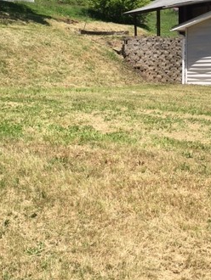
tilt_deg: -9.4
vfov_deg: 35.5
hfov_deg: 27.0
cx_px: 125
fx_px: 438
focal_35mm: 54
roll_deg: +1.7
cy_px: 137
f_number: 2.2
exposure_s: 1/1399
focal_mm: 4.15
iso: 25
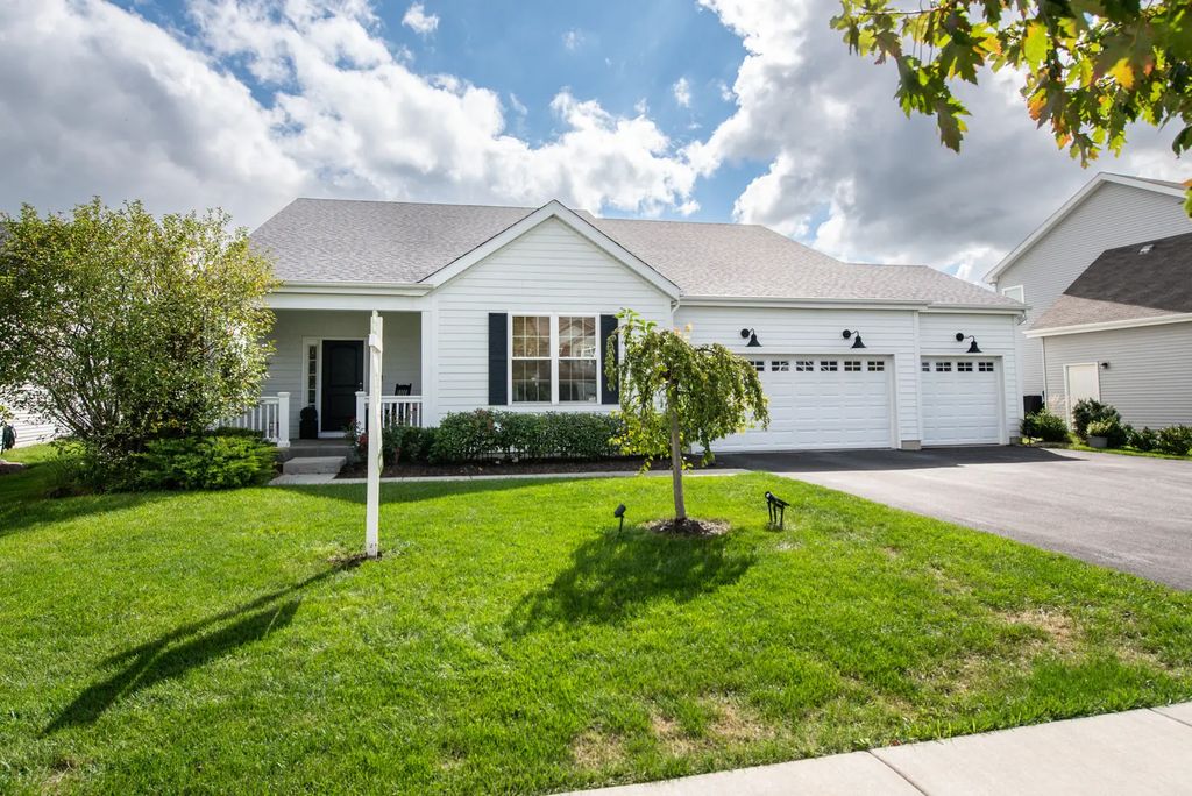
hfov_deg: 84.7
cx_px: 554
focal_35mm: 20
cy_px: 363
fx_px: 652
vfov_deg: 62.7
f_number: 7.1
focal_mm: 15
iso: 400
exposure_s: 1/2500
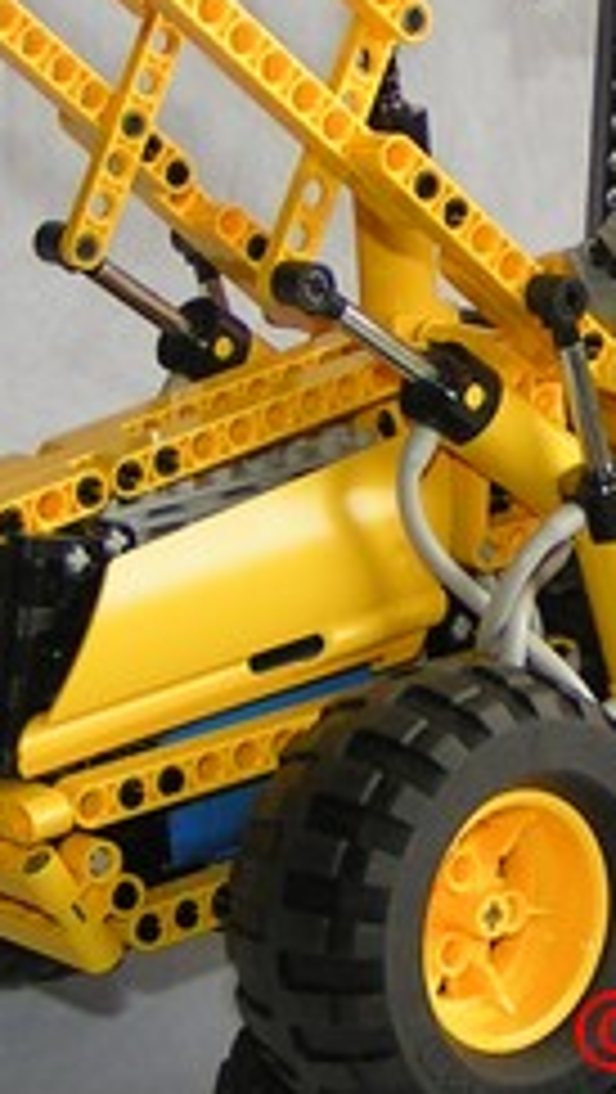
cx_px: 576
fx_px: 3160
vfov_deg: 19.5
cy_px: 342
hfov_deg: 11.1
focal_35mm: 109
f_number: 2.8
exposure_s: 1/60
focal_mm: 5.8
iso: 50
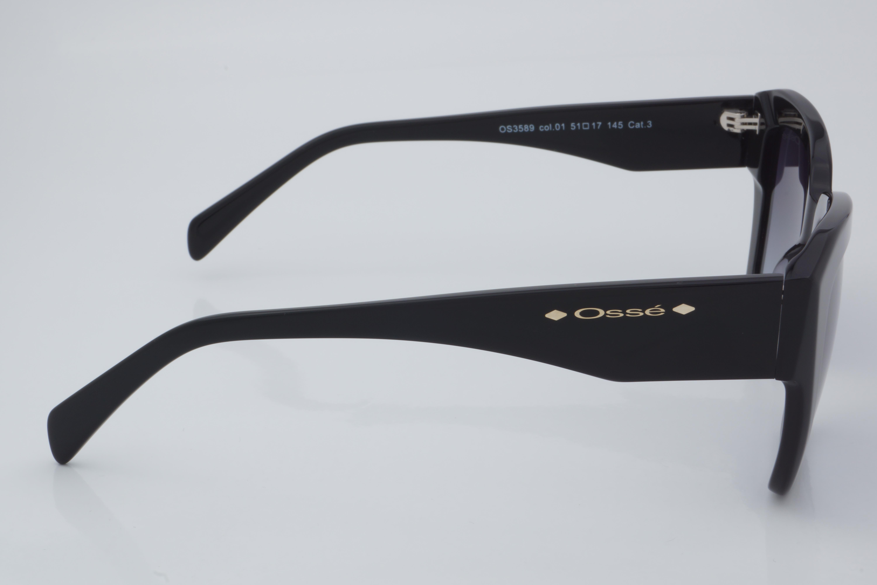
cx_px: 438
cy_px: 292
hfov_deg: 27.0
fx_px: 1827
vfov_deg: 18.2
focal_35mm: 75
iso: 100
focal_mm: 50
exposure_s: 1/4
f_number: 32
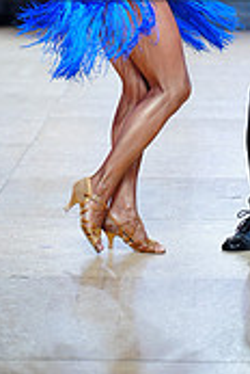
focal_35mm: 221
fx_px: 2293
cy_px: -69
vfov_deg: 9.2
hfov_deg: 6.2
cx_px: 253
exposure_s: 1/400
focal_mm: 66
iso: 320
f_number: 2
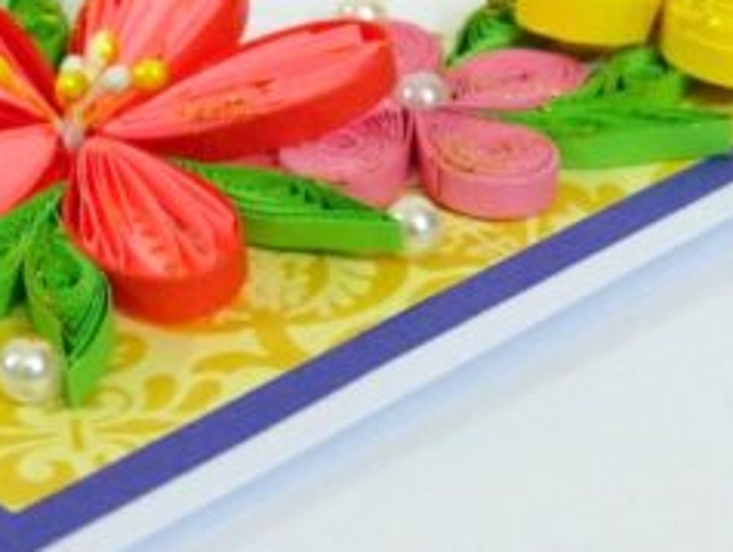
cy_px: -46
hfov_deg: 13.9
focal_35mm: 141
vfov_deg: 10.4
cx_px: 219
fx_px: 2989
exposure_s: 1/30
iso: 400
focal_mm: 10.1
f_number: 2.8
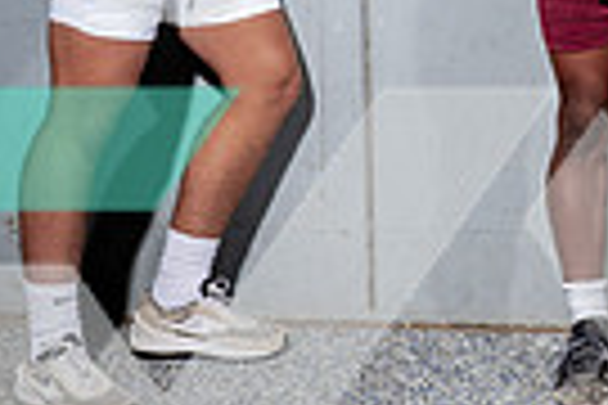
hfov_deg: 15.5
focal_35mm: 121
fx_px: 2043
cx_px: 932
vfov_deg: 10.9
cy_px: -218
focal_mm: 28
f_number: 9
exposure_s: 1/250
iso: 400
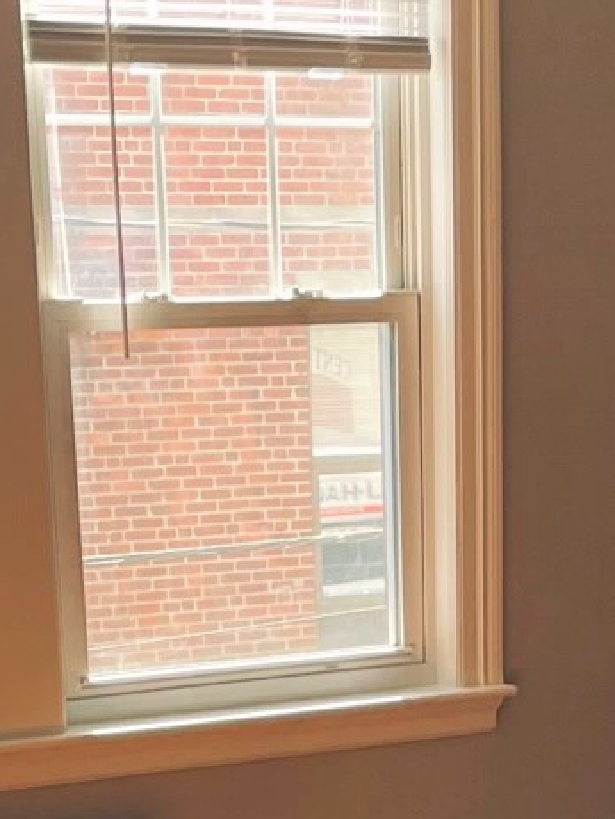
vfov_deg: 16.0
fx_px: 2700
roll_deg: +2.1
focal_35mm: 114
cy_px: 1166
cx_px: 490
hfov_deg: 12.9
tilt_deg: -18.6
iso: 32
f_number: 1.6
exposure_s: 1/121
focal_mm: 4.2
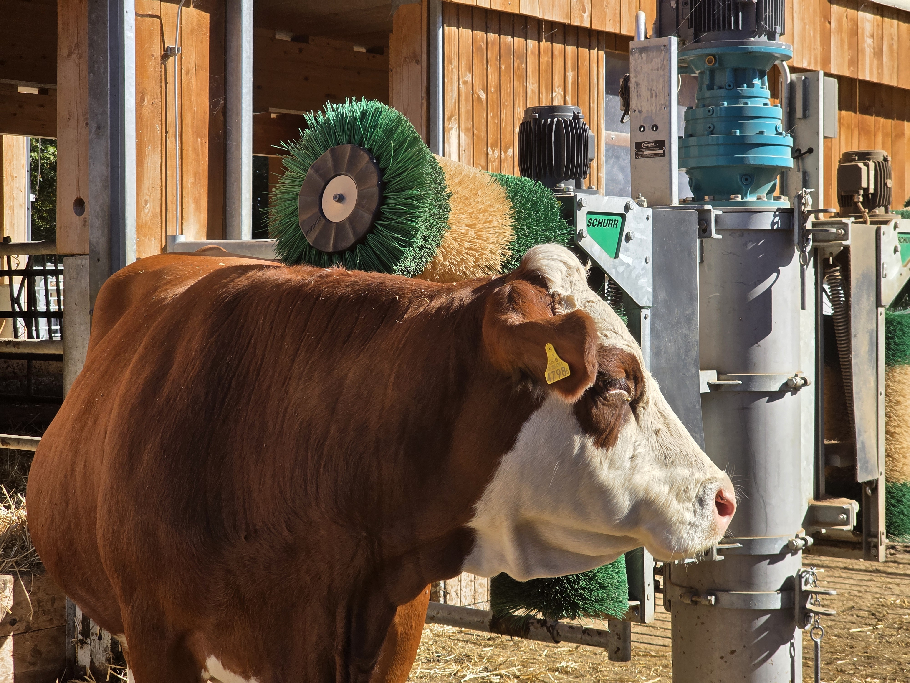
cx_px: 455
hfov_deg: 28.2
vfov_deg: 21.3
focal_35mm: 69
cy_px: 342
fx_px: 1814
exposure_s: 1/1050
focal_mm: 7.9
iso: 50
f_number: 2.4
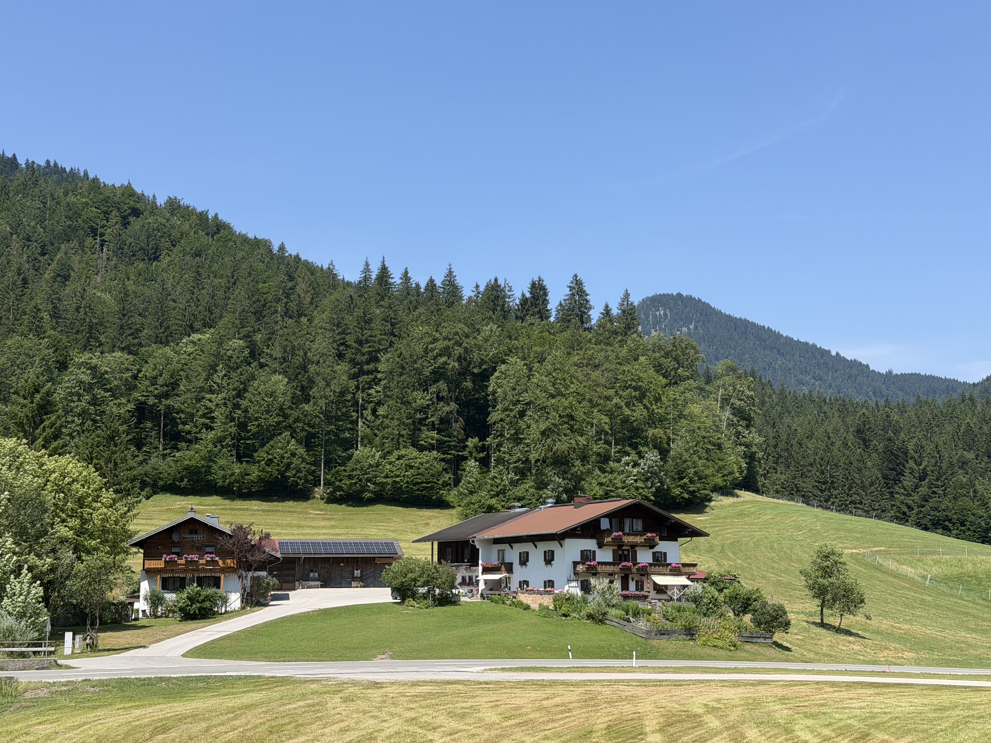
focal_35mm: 48
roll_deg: +0.1
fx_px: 1374
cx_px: 496
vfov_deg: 30.3
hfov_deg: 39.7
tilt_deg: +7.0
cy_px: 372
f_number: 1.78
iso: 64
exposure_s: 1/3226
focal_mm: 6.76
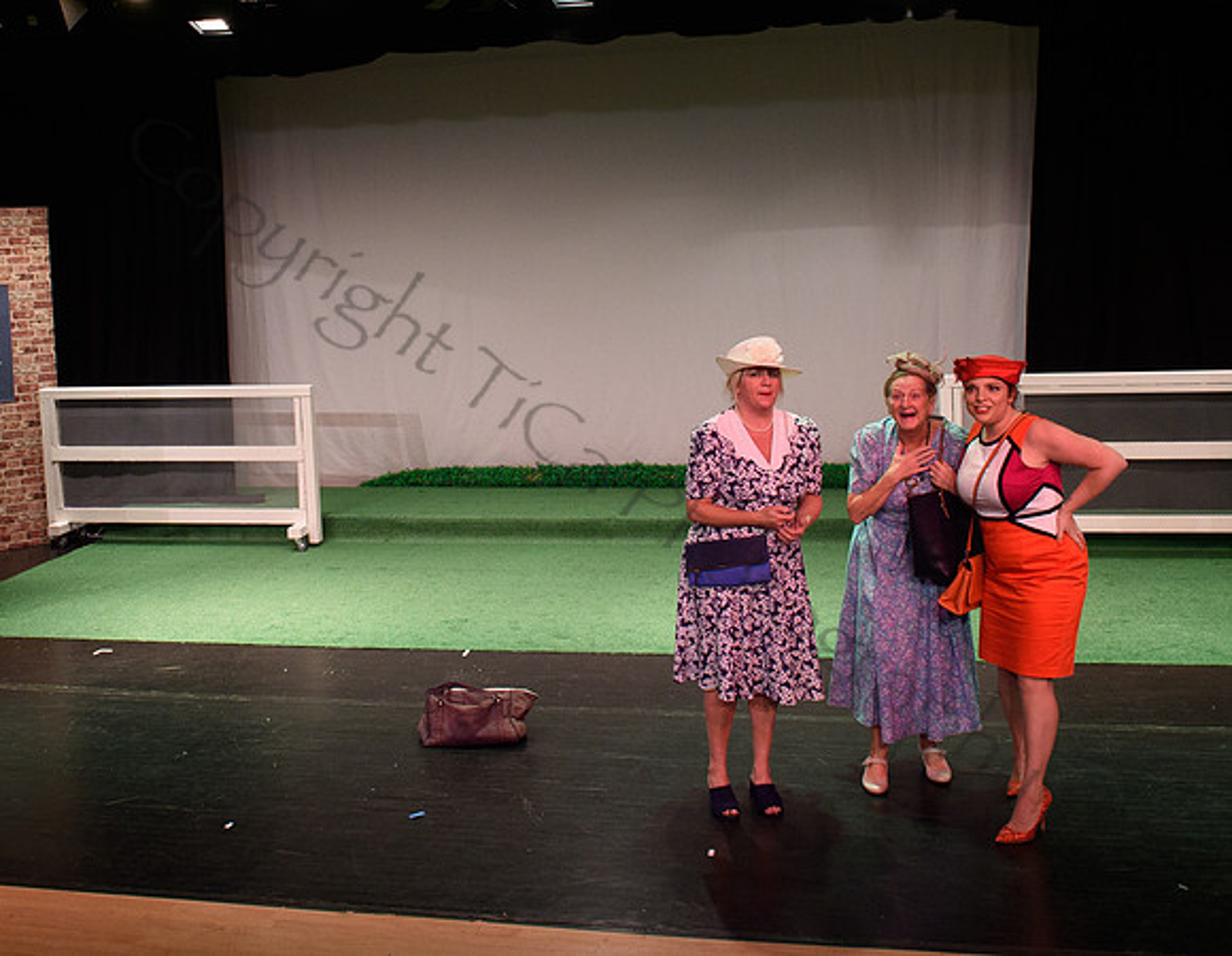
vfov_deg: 34.7
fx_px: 1518
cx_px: 519
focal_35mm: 42
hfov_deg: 44.0
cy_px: 330
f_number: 5.6
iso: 800
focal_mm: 26
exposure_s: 1/80
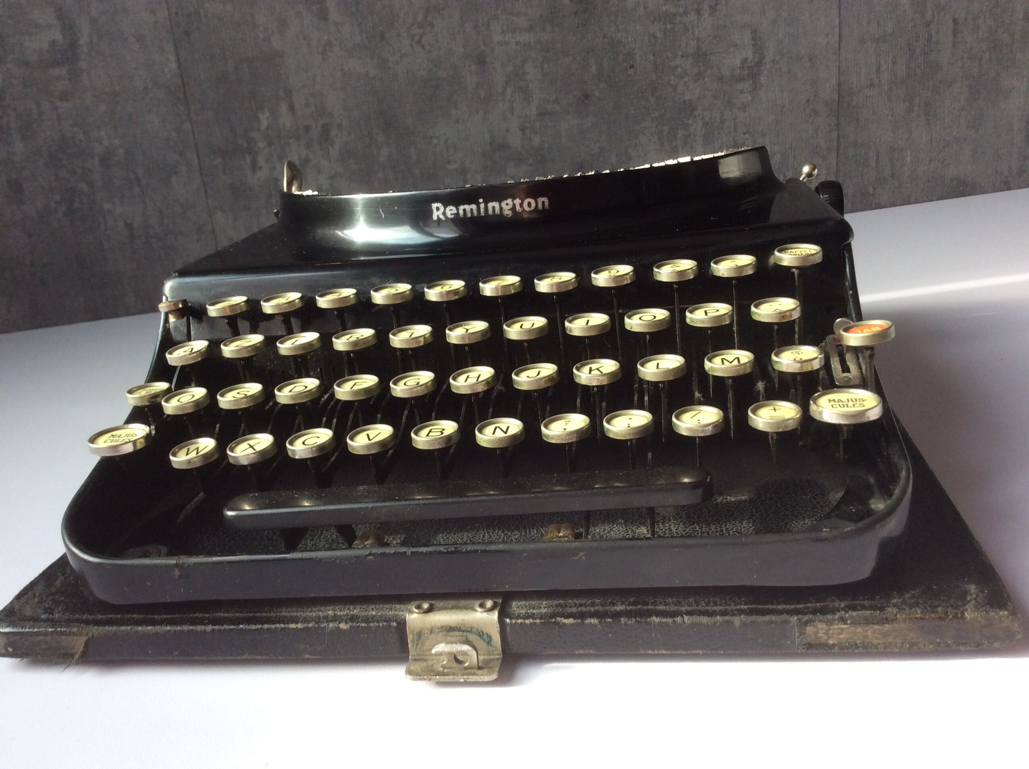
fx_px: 950
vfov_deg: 44.1
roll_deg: +6.9
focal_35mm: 32
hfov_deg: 56.9
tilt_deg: -19.7
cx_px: 514
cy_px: 384
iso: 40
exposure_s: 1/100
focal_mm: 3.3
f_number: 2.4
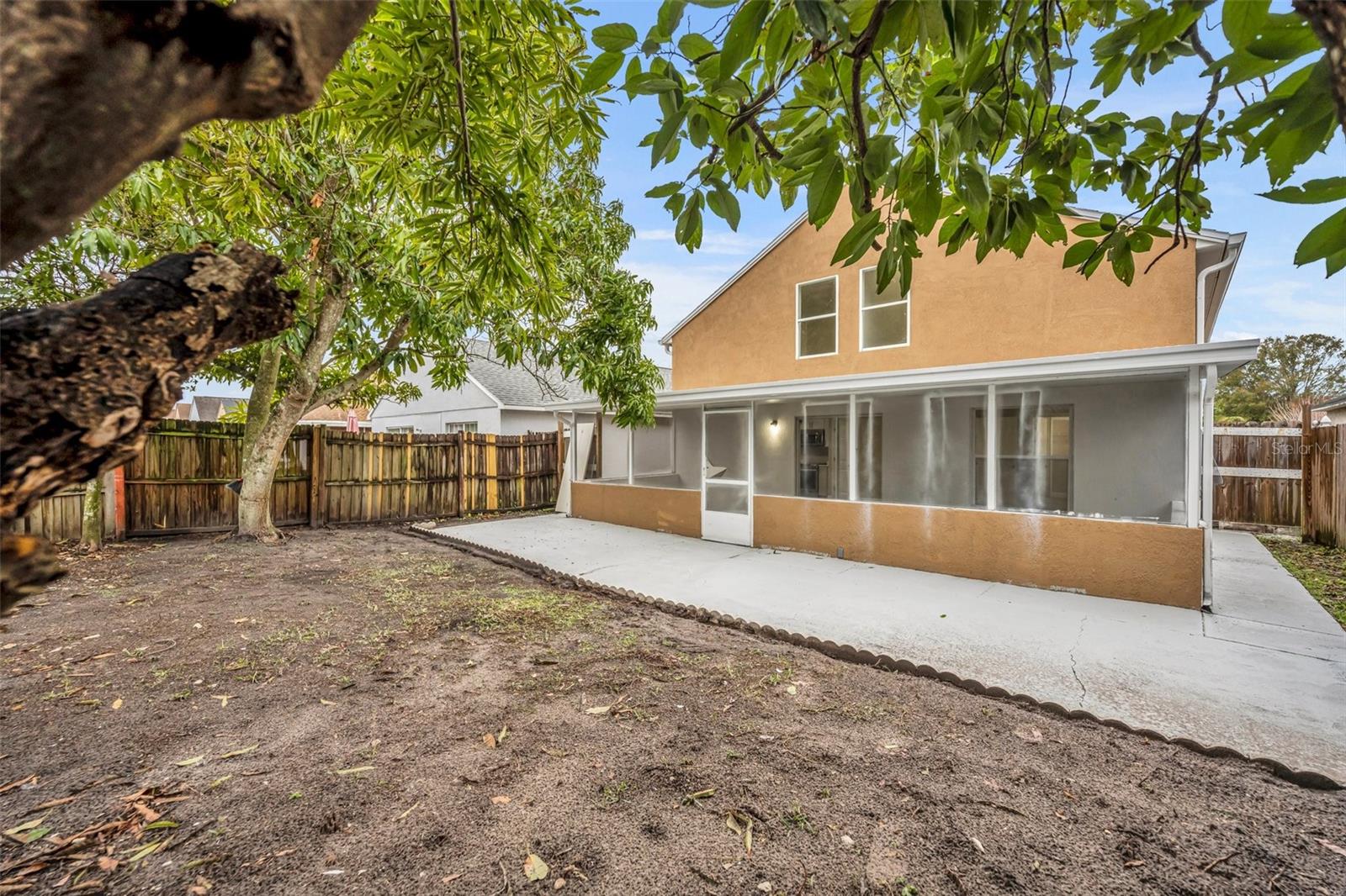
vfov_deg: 81.2
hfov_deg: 104.3
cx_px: 673
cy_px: 448
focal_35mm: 14
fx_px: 523
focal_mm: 14
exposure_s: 1/250
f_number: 3.5
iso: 400
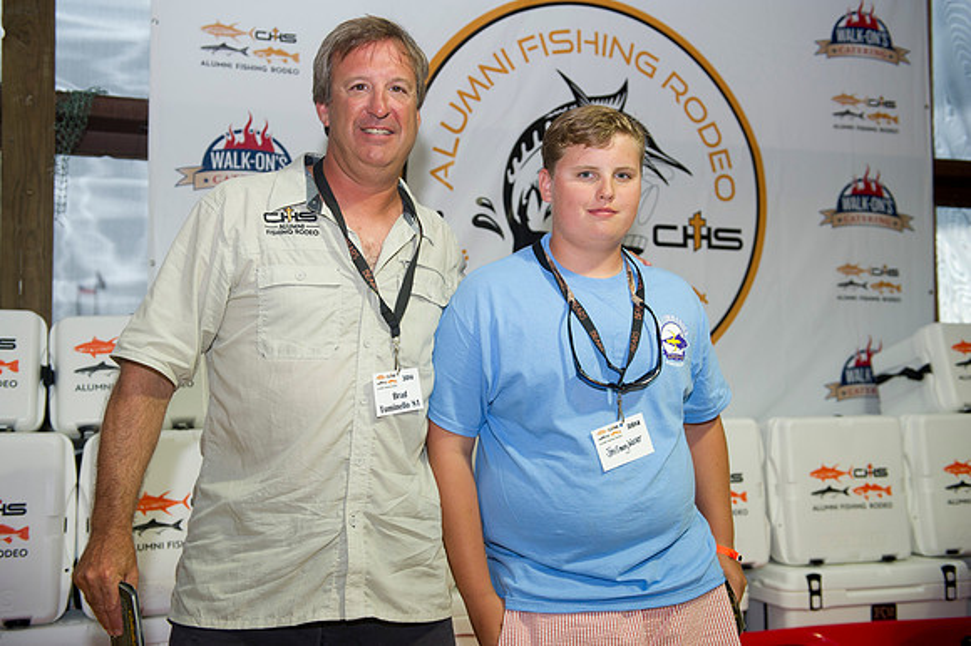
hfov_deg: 50.7
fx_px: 1024
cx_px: 486
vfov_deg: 35.0
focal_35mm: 38
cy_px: 323
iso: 500
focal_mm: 38
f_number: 3.5
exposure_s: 1/250
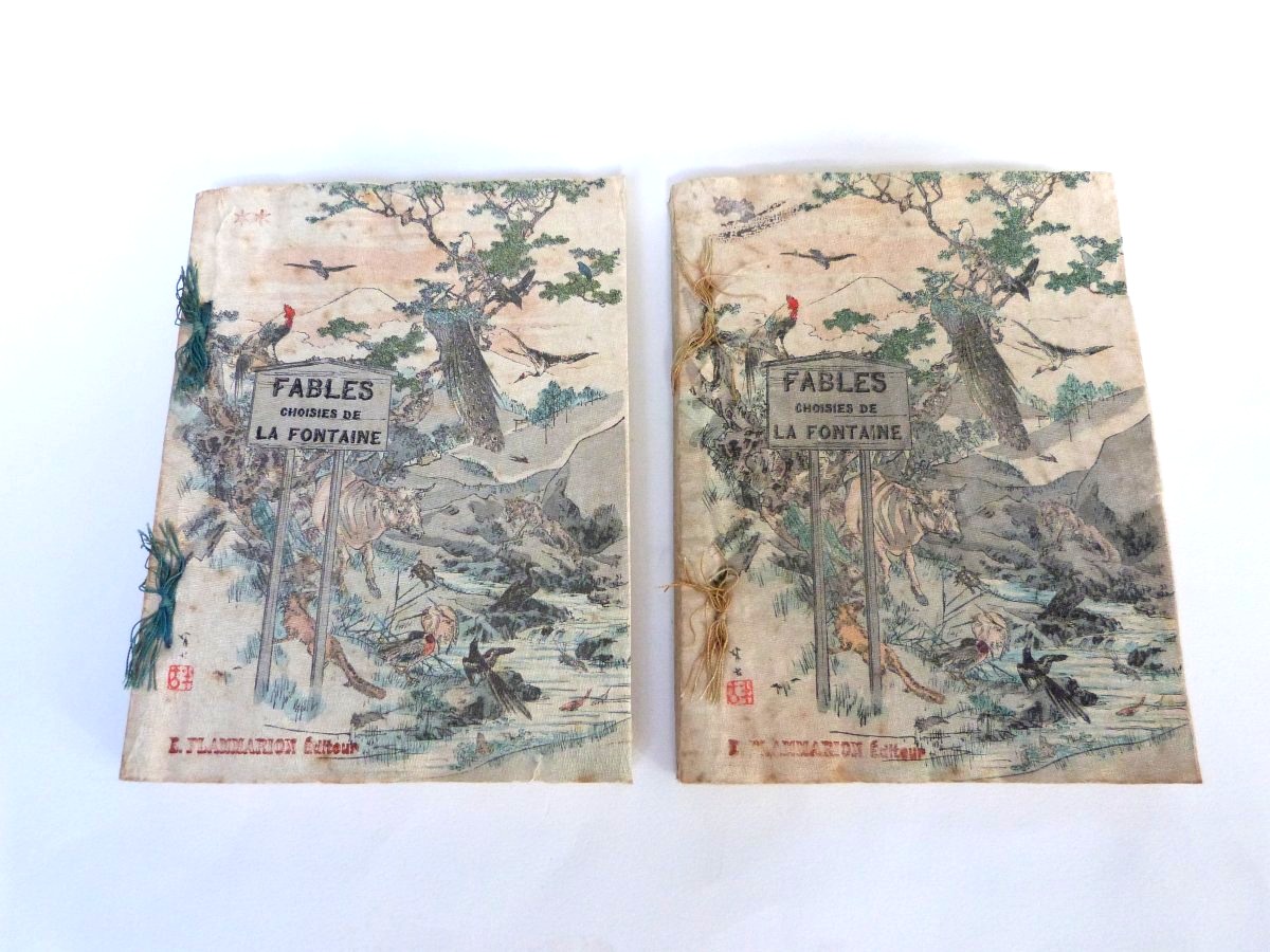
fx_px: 917
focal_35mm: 25
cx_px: 635
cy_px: 476
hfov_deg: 69.4
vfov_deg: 54.9
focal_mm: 4.5
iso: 400
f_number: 2.8
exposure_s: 1/50
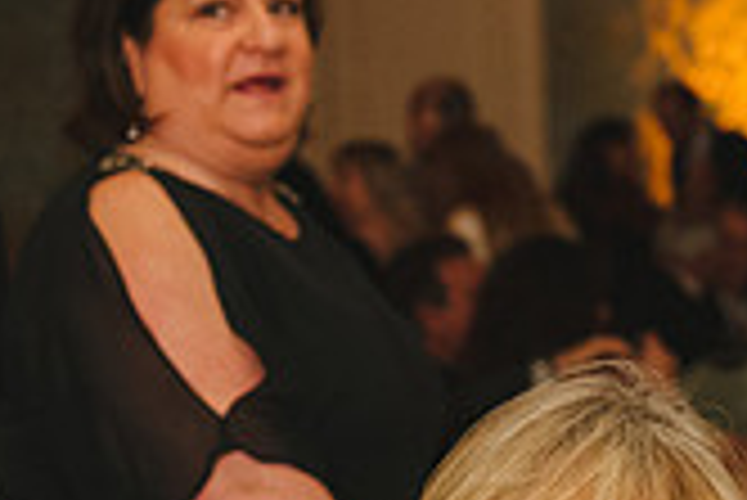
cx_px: 450
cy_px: 831
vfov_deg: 8.0
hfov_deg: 12.2
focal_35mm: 168
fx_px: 3489
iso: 3200
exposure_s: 1/160
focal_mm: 48
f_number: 4
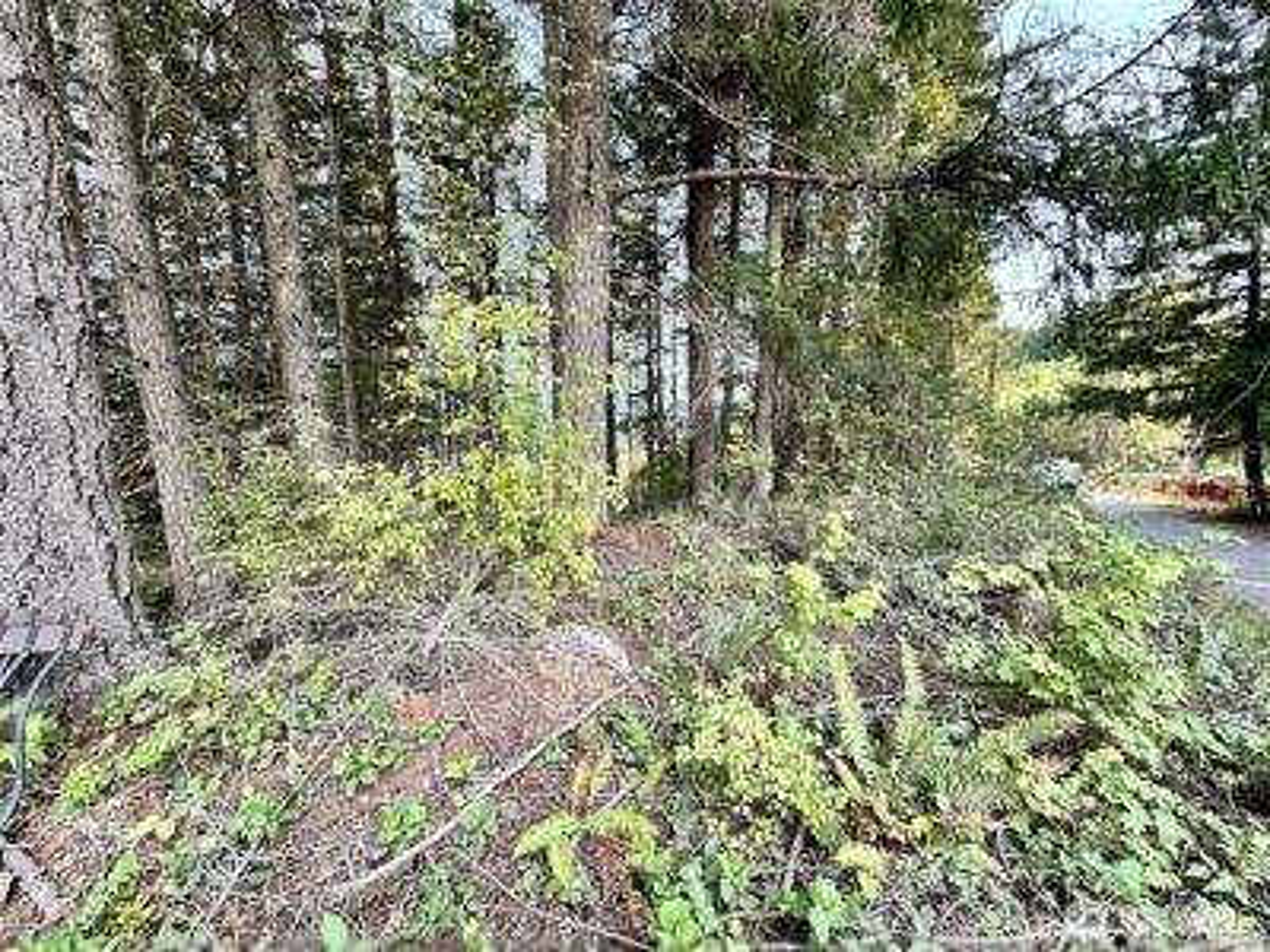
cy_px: 476
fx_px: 514
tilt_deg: -6.0
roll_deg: +1.0
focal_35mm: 14
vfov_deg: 85.7
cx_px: 635
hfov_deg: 102.1
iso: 40
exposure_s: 1/206
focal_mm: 2.22
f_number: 2.2
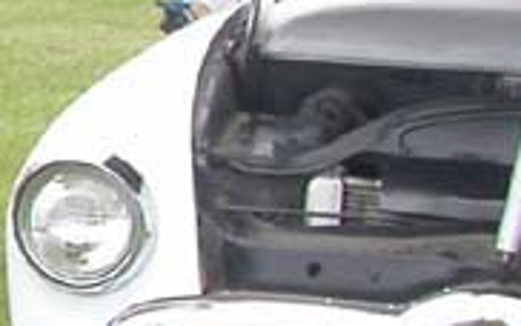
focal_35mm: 227
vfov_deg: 5.8
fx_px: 3225
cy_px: 43
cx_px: -916
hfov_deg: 8.2
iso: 100
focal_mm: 7.85
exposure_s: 1/1000
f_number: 2.6
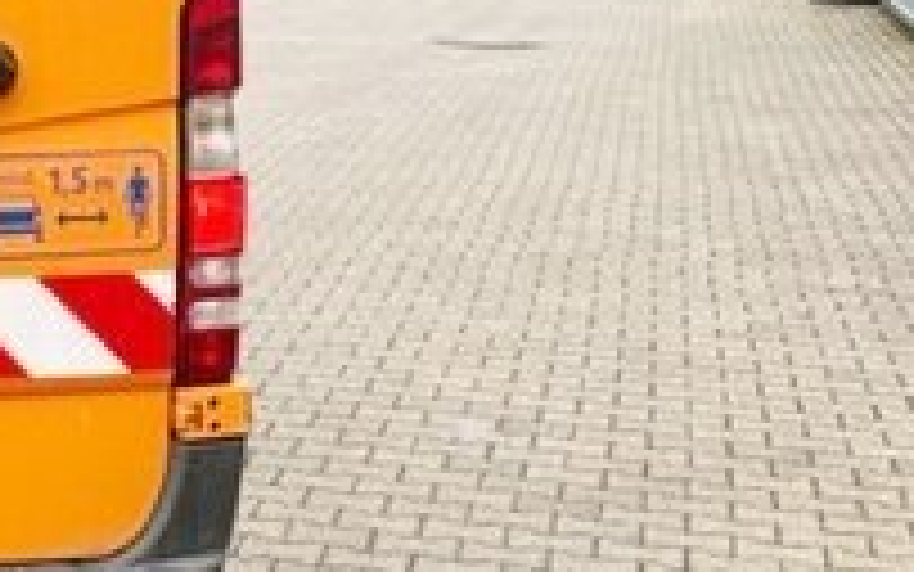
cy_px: 41
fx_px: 2168
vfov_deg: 14.8
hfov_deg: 21.0
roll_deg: -0.5
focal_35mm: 87
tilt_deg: -5.5
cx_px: -369
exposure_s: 1/199
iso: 40
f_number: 1.5
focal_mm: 5.7
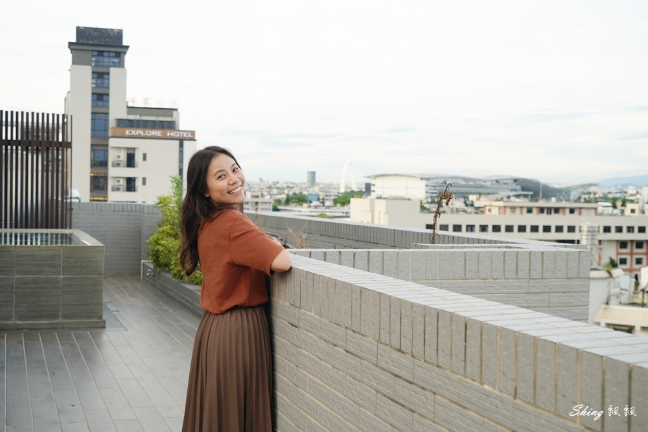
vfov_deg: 28.1
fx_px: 864
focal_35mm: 48
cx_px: 324
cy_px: 216
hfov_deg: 41.1
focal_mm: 48
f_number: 5.6
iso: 200
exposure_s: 1/50
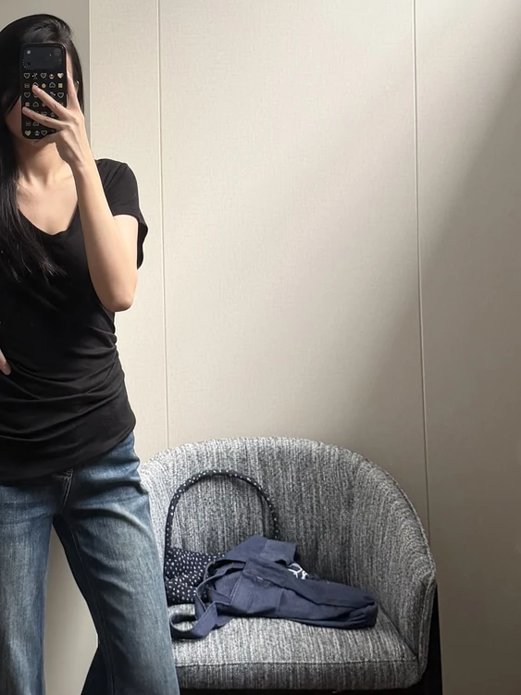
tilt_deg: -3.5
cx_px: 22
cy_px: 401
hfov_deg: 29.8
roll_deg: +0.5
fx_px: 923
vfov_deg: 41.1
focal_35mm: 46
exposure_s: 1/66
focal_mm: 6.76
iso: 200
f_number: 1.78
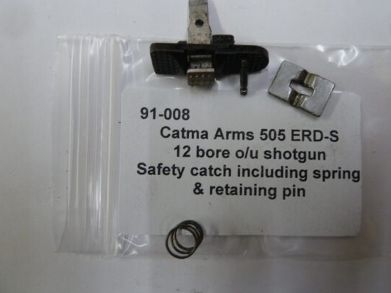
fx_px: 316
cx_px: 216
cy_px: 143
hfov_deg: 63.3
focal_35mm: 28
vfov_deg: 49.7
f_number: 3.3
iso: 250
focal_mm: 4.1
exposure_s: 1/30
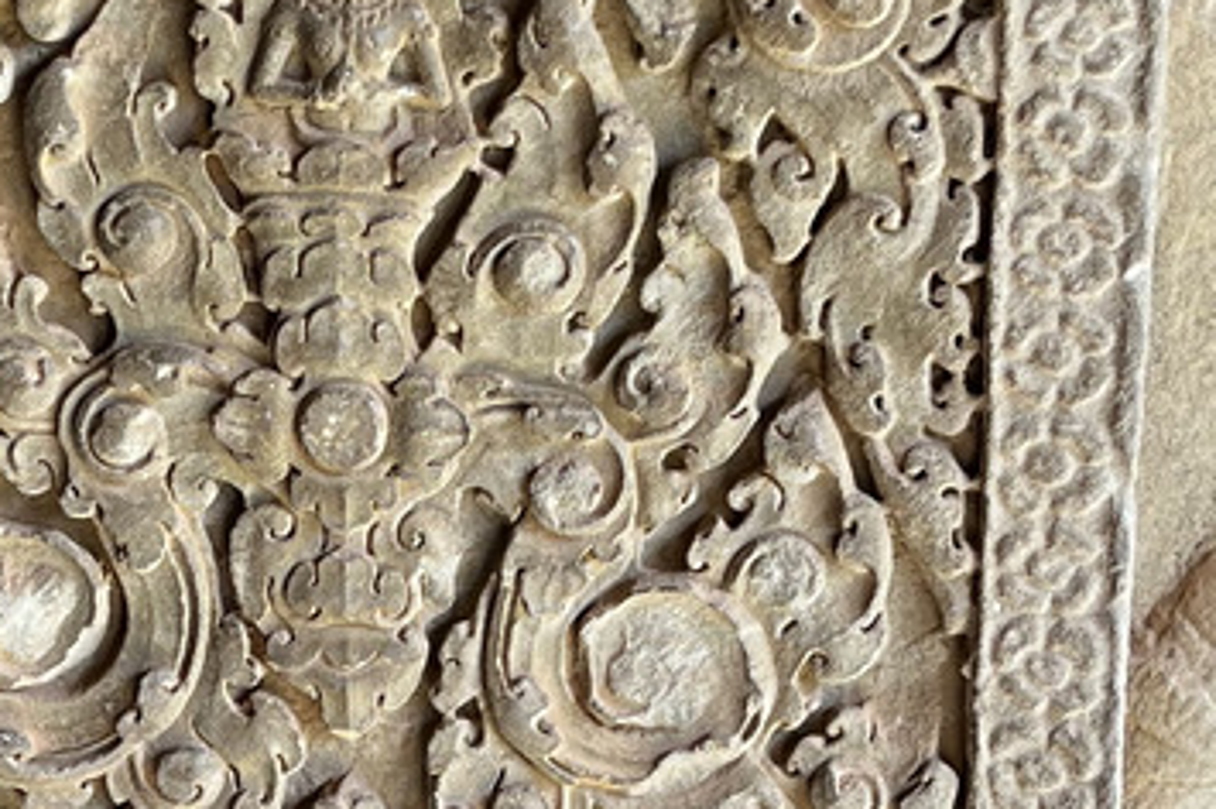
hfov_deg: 16.8
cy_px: 487
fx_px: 4117
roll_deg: -1.1
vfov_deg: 11.2
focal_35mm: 122
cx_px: 421
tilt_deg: -16.3
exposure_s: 1/196
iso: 40
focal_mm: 5.7
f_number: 1.5
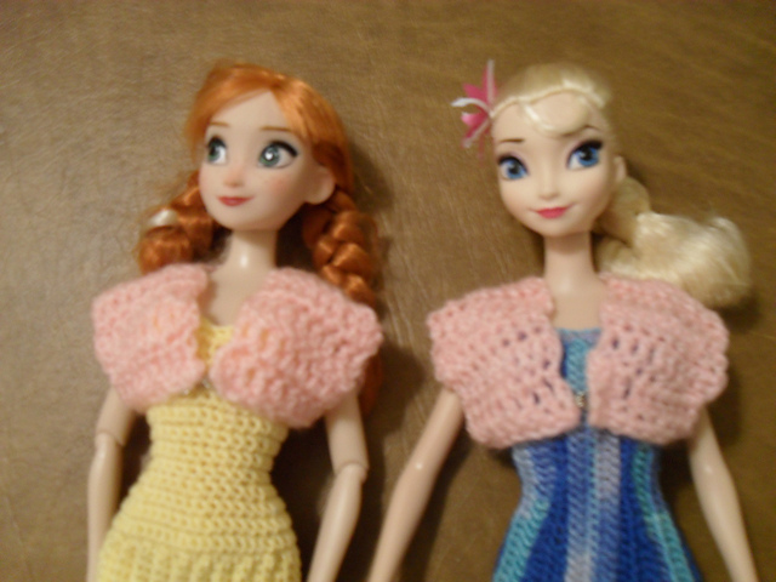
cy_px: 291
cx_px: 388
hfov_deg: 52.6
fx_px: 785
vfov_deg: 40.7
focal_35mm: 35
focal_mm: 6.2
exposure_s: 1/15
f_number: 2.8
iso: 200
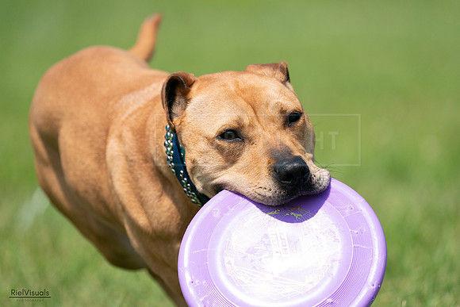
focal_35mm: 437
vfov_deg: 3.1
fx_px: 5585
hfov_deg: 4.7
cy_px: 154
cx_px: 230
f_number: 6.3
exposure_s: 1/4000
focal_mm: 437
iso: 400
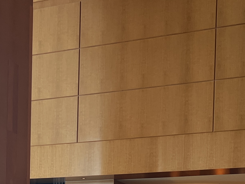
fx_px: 609
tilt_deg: -1.2
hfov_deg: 22.4
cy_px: 271
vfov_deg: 15.8
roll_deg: -1.0
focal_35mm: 86
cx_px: 38
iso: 100
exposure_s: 1/50
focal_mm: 5.7
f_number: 1.5
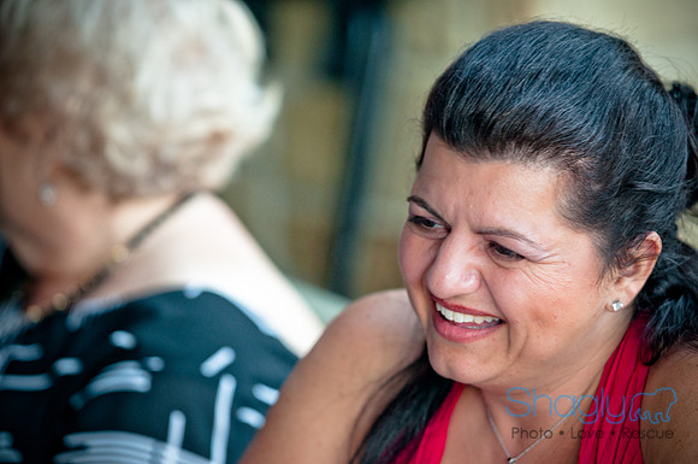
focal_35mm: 218
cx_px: 349
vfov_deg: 6.3
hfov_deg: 9.5
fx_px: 4211
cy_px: 232
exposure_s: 1/125
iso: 400
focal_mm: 145
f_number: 2.8
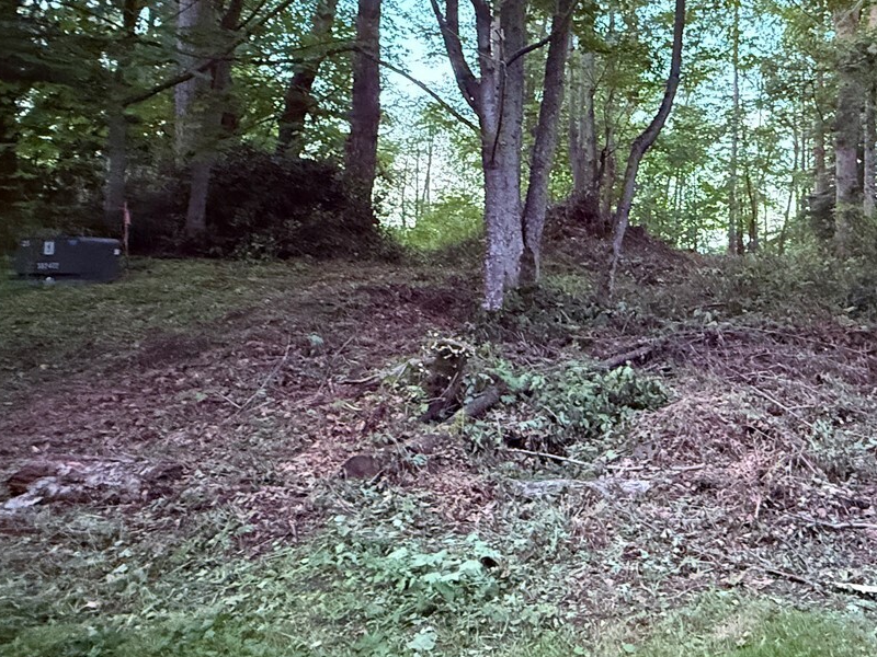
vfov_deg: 48.6
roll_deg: -1.3
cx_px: 687
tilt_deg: +6.1
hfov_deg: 59.1
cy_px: 201
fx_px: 709
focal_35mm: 28
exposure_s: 1/60
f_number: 2.2
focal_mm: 2.22
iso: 1250
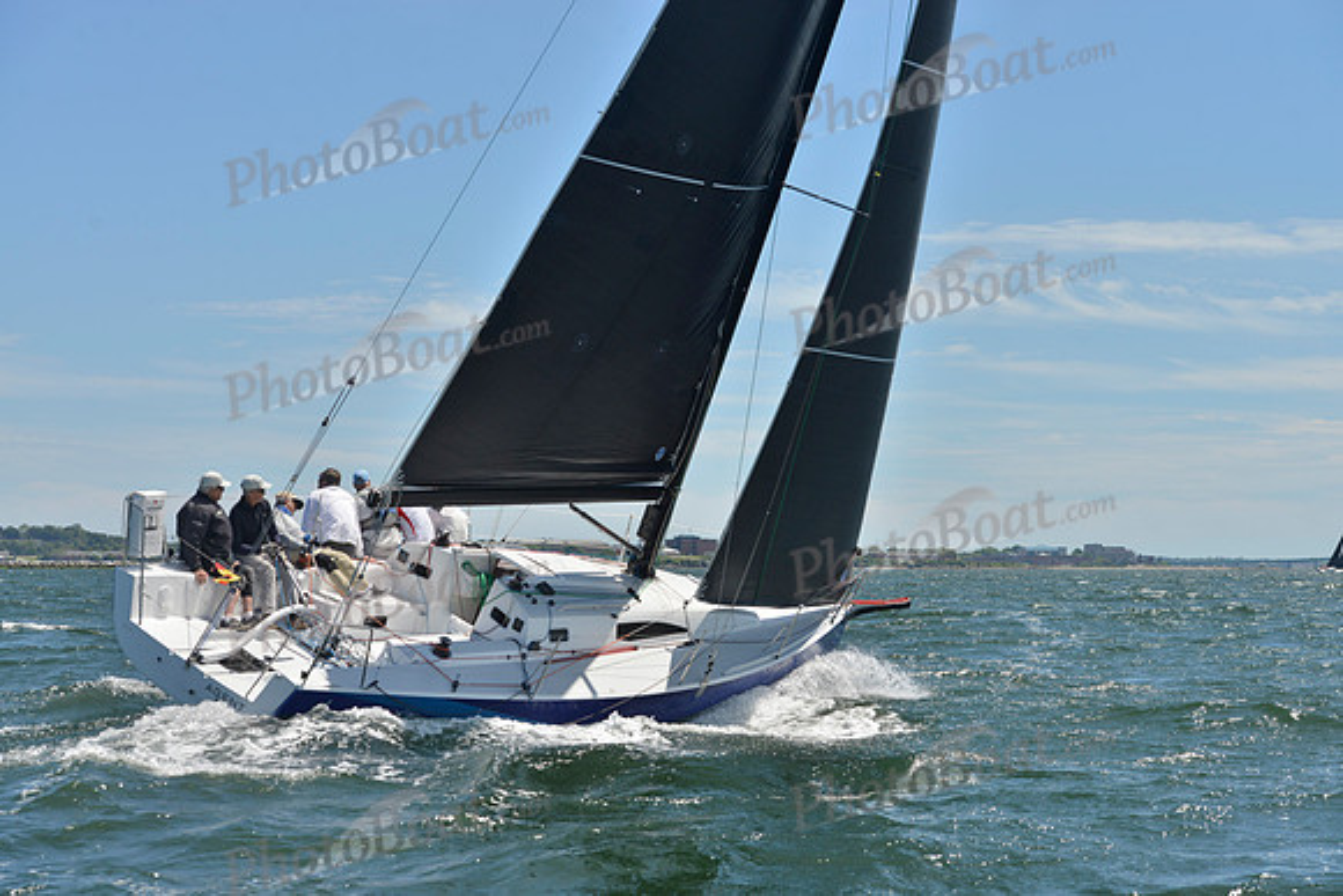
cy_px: 448
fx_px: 2612
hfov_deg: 28.8
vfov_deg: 19.5
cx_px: 672
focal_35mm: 70
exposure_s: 1/1250
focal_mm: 70
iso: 280
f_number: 8
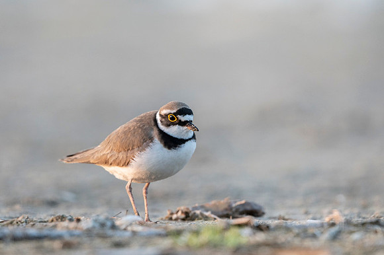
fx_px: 10084
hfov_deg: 2.2
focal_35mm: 946
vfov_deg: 1.5
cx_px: 183
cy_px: 115
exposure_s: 1/160
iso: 800
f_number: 5.6
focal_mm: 700
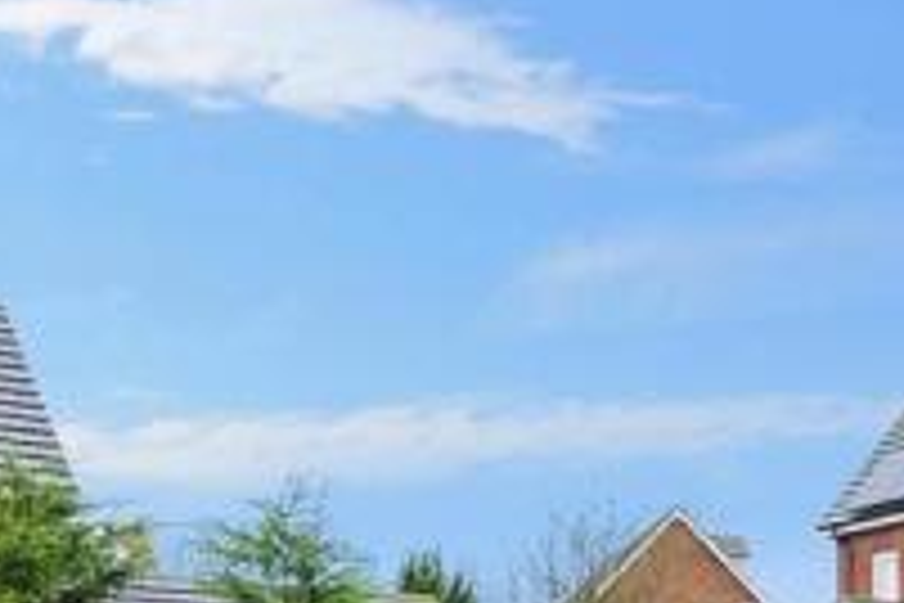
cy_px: 799
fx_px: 1230
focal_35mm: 49
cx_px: 513
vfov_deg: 23.9
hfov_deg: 40.3
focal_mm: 10
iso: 400
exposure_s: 1/50
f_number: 5.6
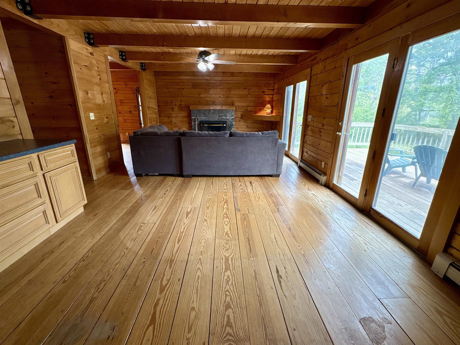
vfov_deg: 85.7
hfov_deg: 102.1
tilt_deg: -17.5
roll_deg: +0.2
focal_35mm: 14
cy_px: 172
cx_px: 230
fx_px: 186
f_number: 2.2
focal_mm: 2.22
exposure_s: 1/60
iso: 125
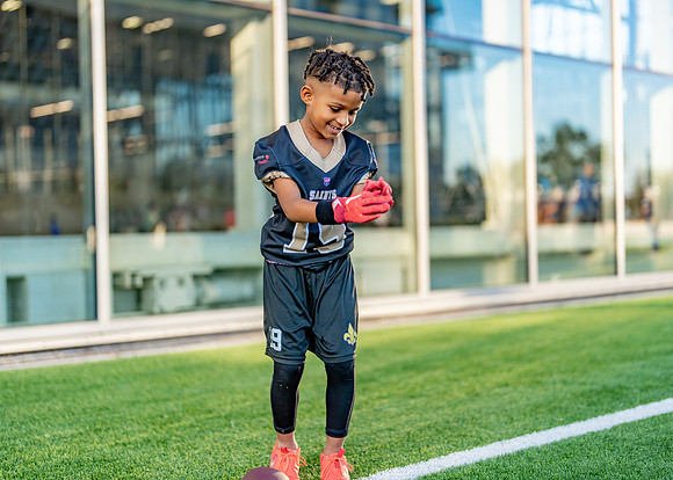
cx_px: 338
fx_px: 1035
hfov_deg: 36.0
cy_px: 237
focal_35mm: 54
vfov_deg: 26.1
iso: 100
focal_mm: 50
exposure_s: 1/1000
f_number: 1.2
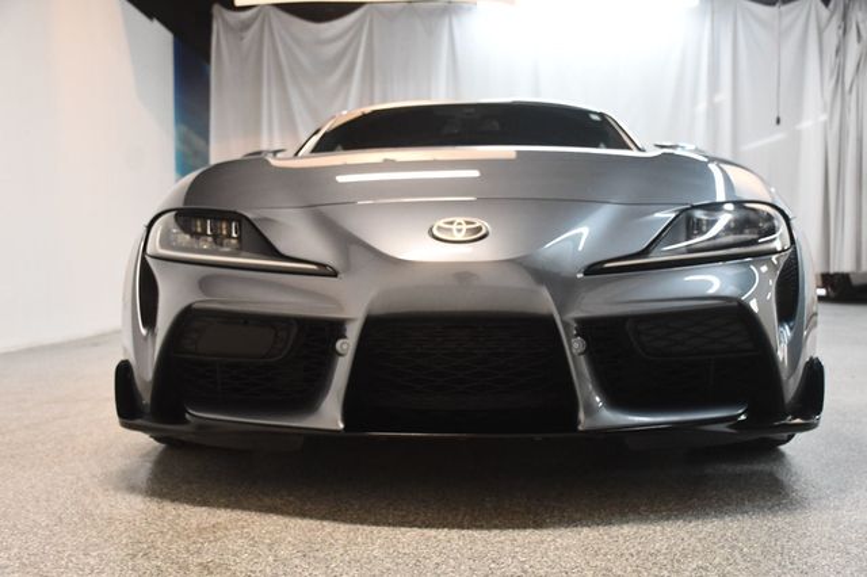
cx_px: 434
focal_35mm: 39
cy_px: 288
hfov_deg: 49.6
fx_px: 939
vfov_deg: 34.2
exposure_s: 1/125
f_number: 3.8
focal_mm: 26
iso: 2800
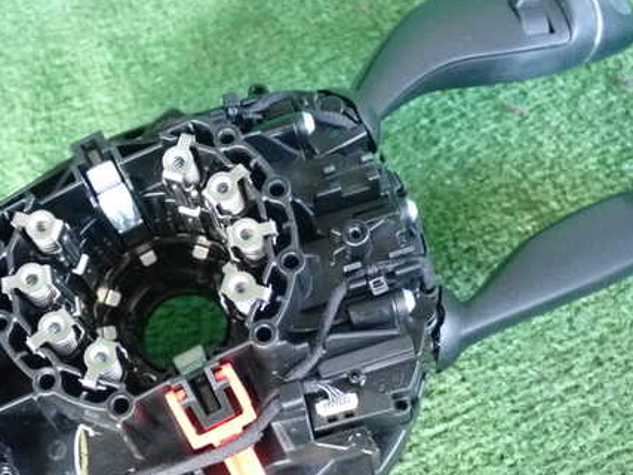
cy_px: 278
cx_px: 276
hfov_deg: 29.4
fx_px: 1207
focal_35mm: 66
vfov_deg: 22.2
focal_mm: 8.4
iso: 1600
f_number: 3.1
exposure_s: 1/125
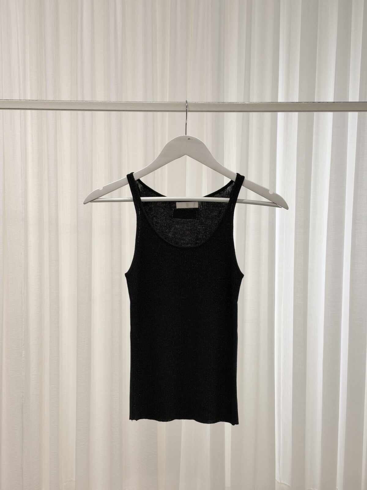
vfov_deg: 39.7
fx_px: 679
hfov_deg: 30.3
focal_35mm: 48
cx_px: 184
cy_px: 245
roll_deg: -0.7
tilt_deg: -4.9
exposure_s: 1/121
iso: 64
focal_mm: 6.93
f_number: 1.8
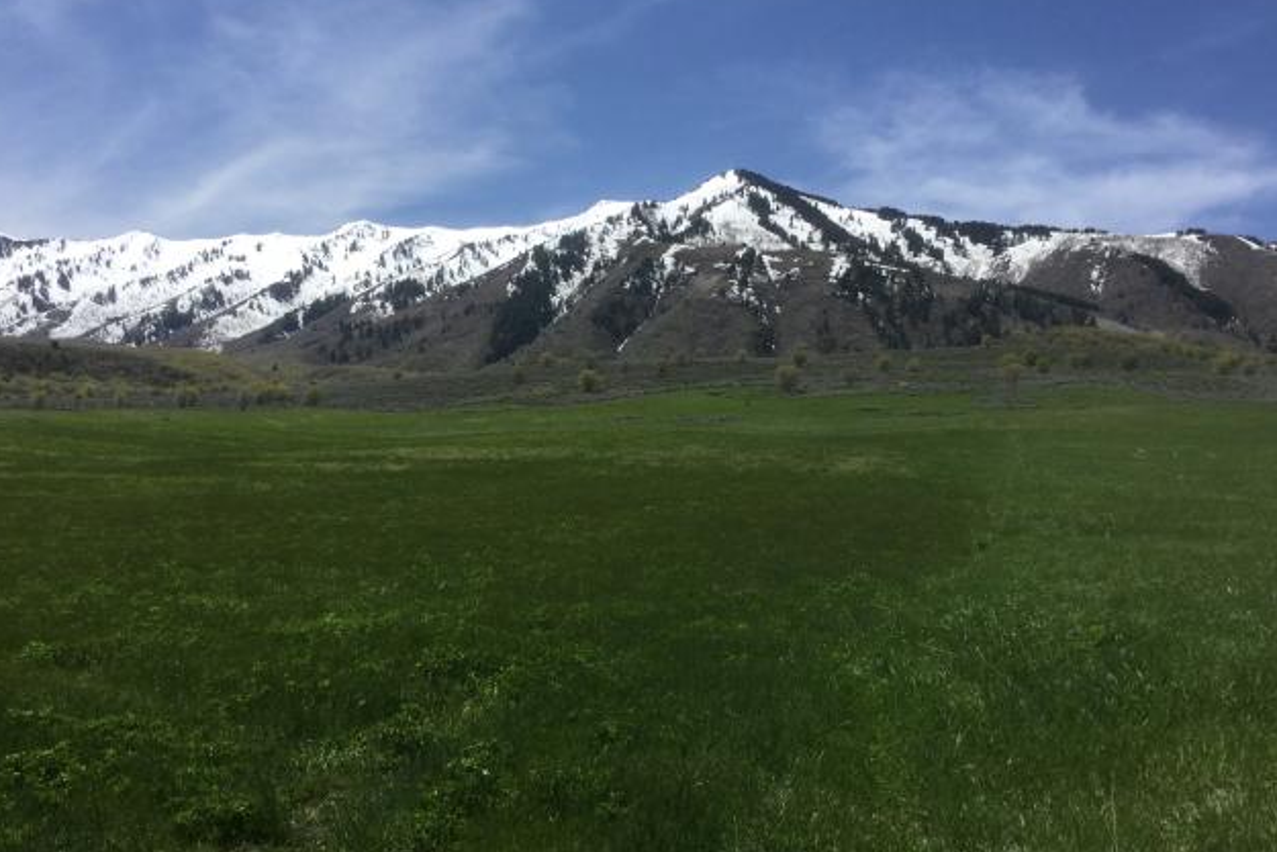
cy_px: 464
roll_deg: -1.8
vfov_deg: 40.0
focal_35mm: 33
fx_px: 1171
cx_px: 644
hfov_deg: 57.2
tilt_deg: +1.7
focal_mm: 3.3
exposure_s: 1/1664
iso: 25
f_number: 2.4
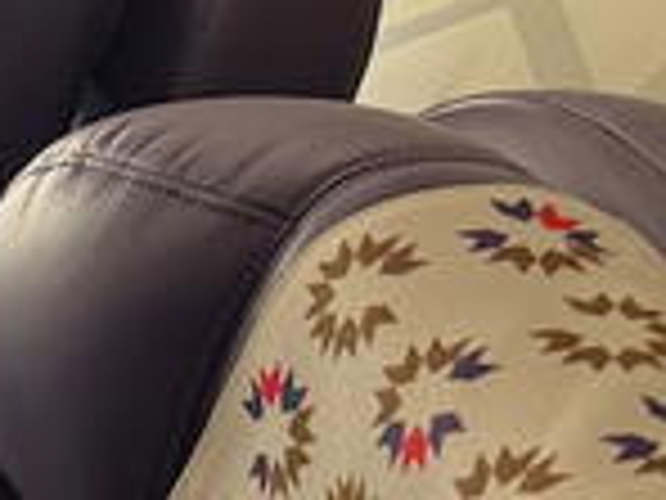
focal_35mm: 136
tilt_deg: -40.2
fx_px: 2617
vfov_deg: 10.4
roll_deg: +0.6
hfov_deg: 11.7
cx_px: -968
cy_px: 838
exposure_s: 1/64
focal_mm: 6.76
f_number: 1.78
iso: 200
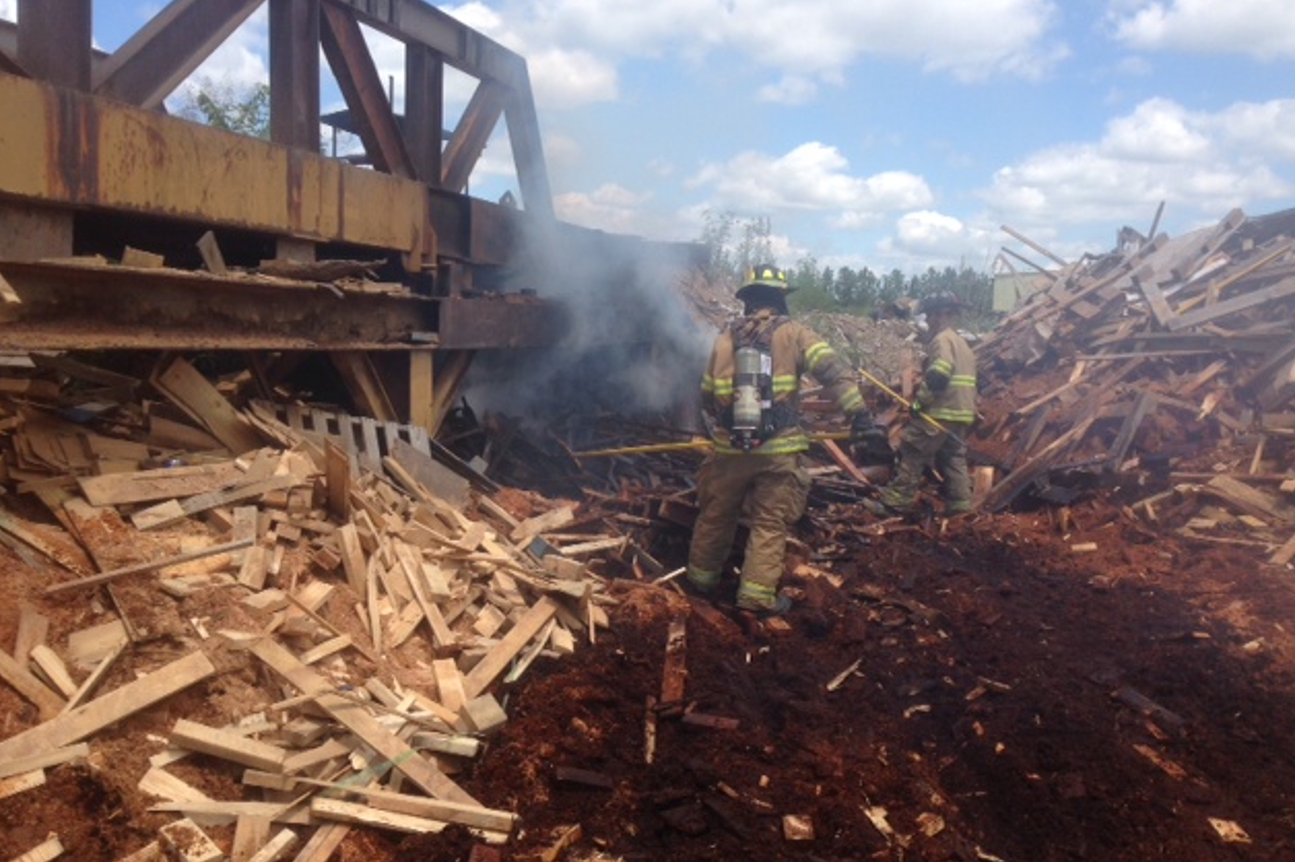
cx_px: 656
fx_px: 1258
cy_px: 402
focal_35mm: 35
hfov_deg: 54.5
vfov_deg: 37.8
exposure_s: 1/1178
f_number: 2.4
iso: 50
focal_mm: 4.12
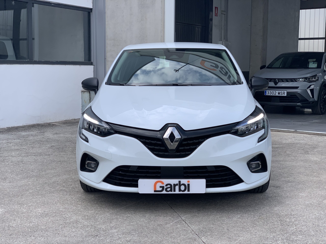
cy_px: 122
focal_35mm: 52
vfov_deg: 28.0
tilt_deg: -6.3
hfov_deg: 36.8
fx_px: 490
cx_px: 163
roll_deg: -0.2
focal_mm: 6
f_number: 2.4
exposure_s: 1/444
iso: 16
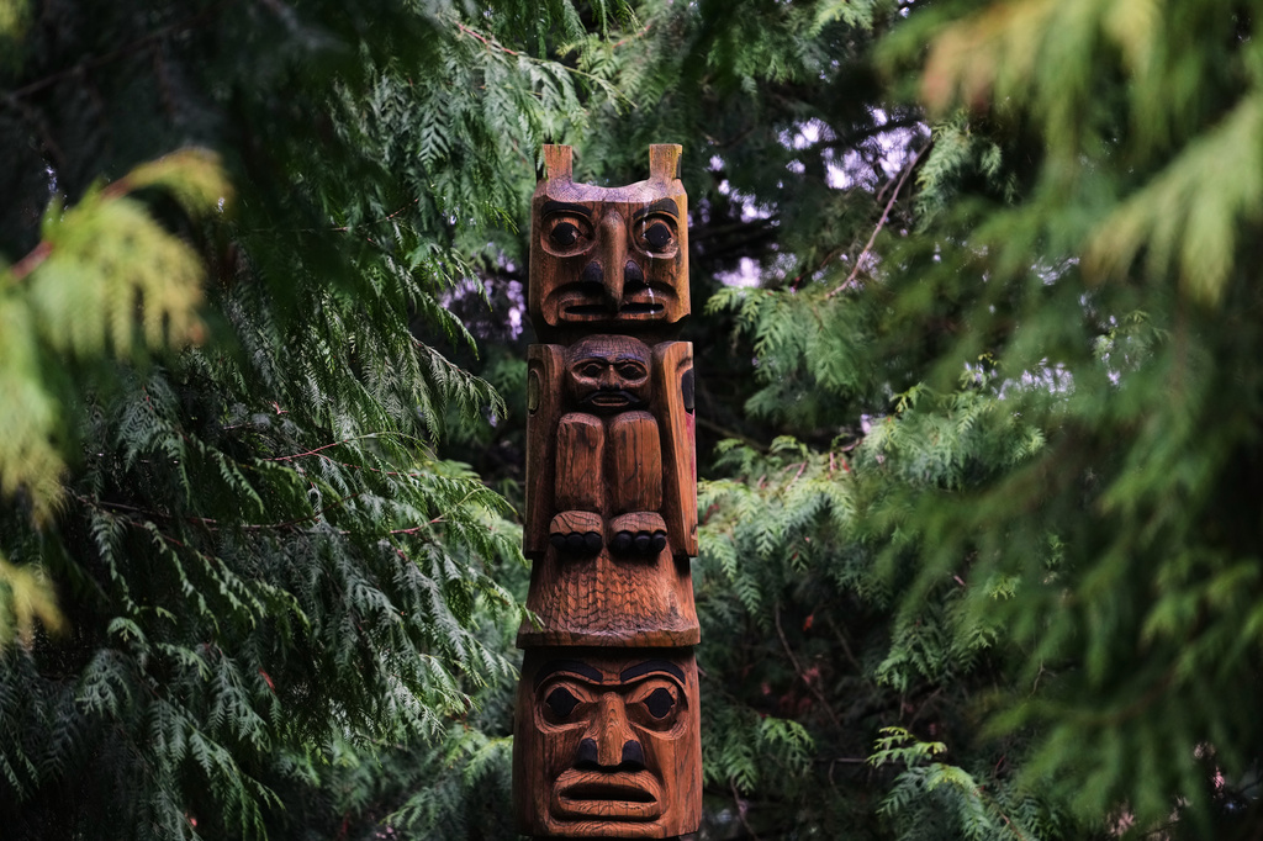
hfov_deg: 10.3
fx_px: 7014
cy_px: 420
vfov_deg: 6.9
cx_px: 632
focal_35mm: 200
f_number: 2.8
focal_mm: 200
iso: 800
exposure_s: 1/800
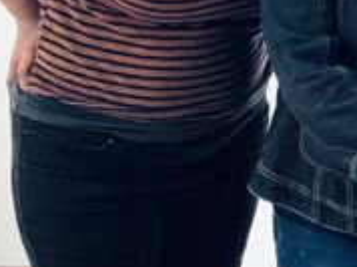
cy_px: -161
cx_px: 471
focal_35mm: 117
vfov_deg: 11.9
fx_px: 1205
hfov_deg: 15.9
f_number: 1.6
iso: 160
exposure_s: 1/60
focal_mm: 4.2
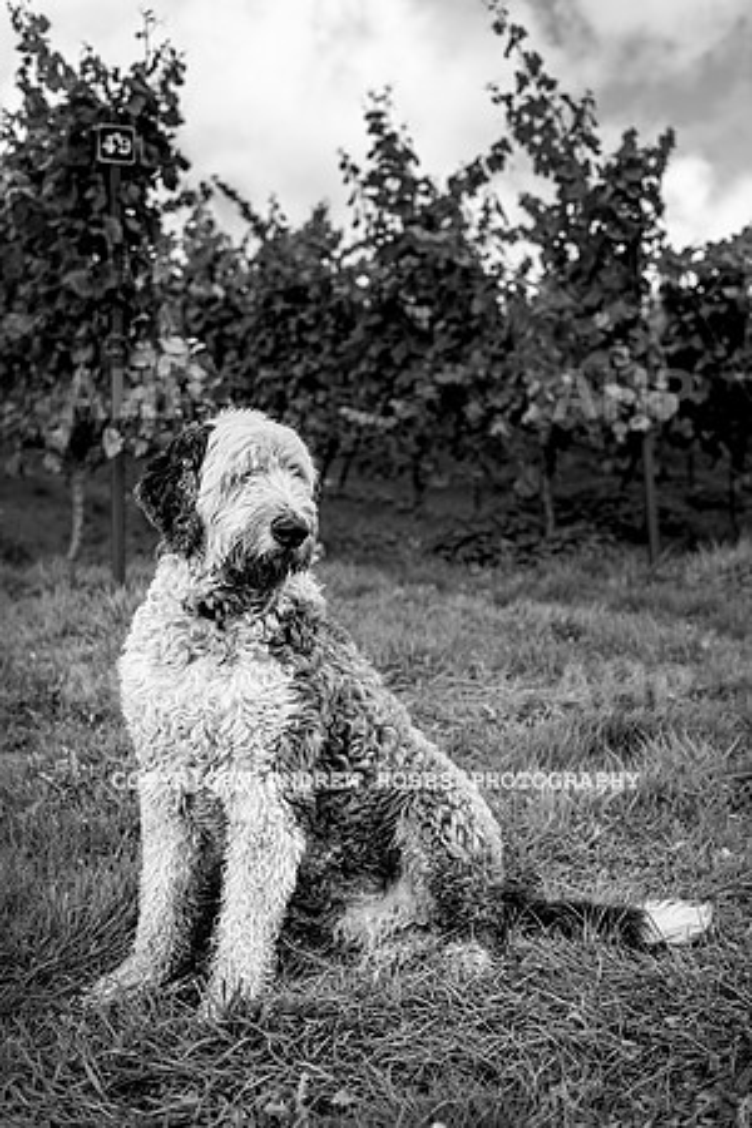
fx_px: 1410
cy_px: 564
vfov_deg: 43.6
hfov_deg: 29.9
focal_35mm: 45
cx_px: 376
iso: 220
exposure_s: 1/1600
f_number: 4
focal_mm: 45
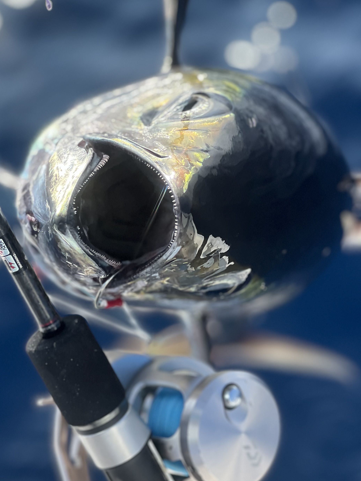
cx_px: 157
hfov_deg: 13.1
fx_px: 1571
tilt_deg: -50.0
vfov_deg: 17.4
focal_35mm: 113
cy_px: 296
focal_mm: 9
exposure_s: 1/243
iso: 32
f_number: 2.8
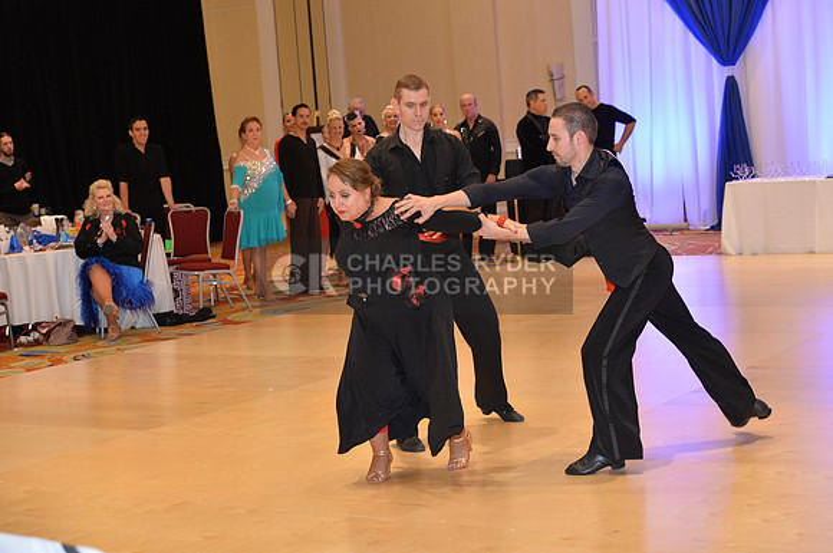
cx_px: 416
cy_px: 276
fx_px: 1617
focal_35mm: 70
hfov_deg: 28.9
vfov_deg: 19.4
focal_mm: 70
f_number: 5
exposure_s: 1/250
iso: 2500
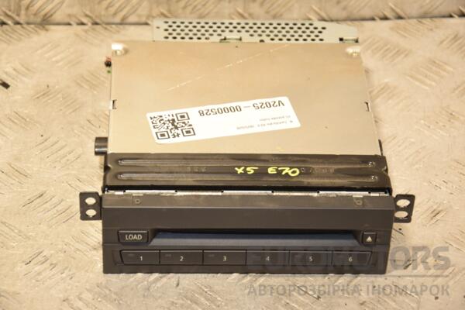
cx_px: 232
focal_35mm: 112
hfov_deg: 18.2
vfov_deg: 12.2
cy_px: 155
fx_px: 1453
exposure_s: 1/160
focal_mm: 75
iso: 800
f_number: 5.3
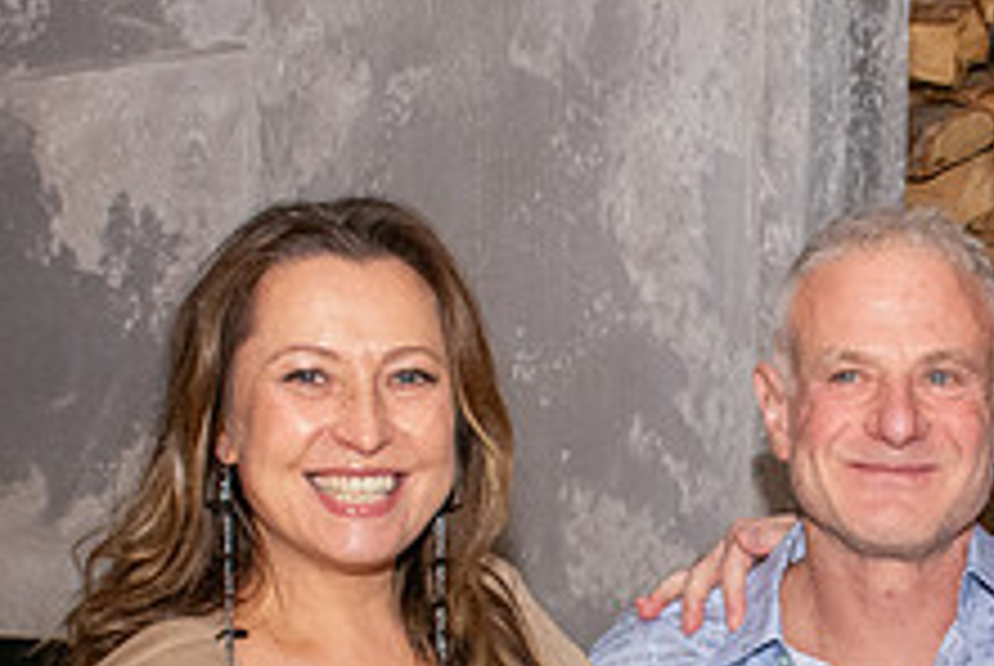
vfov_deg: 12.1
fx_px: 3097
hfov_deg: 18.1
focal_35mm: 112
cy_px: 691
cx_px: 723
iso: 5000
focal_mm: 25
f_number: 11
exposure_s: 1/100
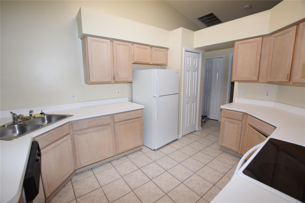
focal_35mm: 15
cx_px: 152
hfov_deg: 100.4
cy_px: 102
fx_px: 127
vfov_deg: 77.3
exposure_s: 1/100
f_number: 5
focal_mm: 10
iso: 800
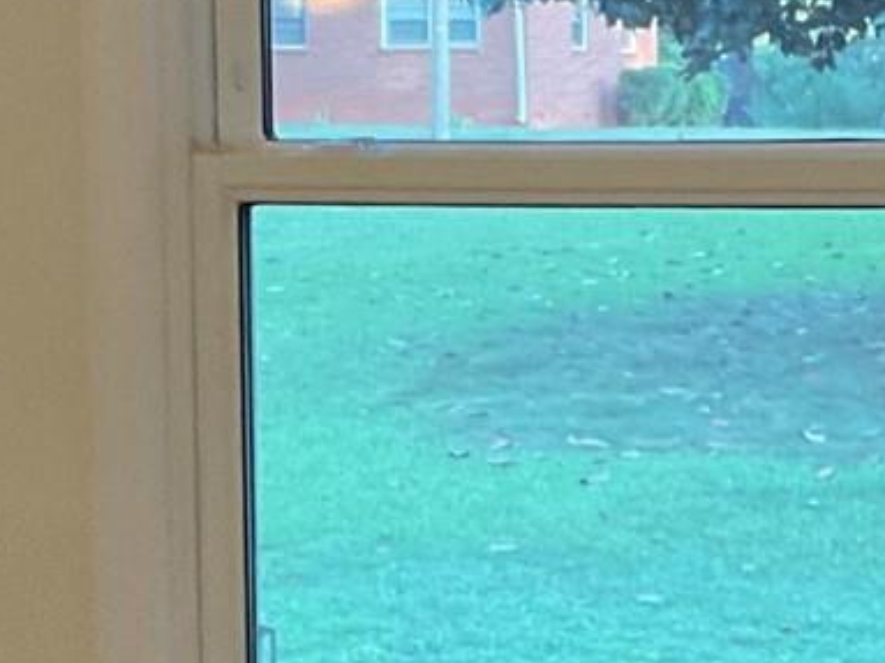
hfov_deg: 12.7
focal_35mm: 155
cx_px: 635
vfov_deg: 9.5
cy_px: 649
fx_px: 3962
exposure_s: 1/60
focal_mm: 3
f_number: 1.8
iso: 200
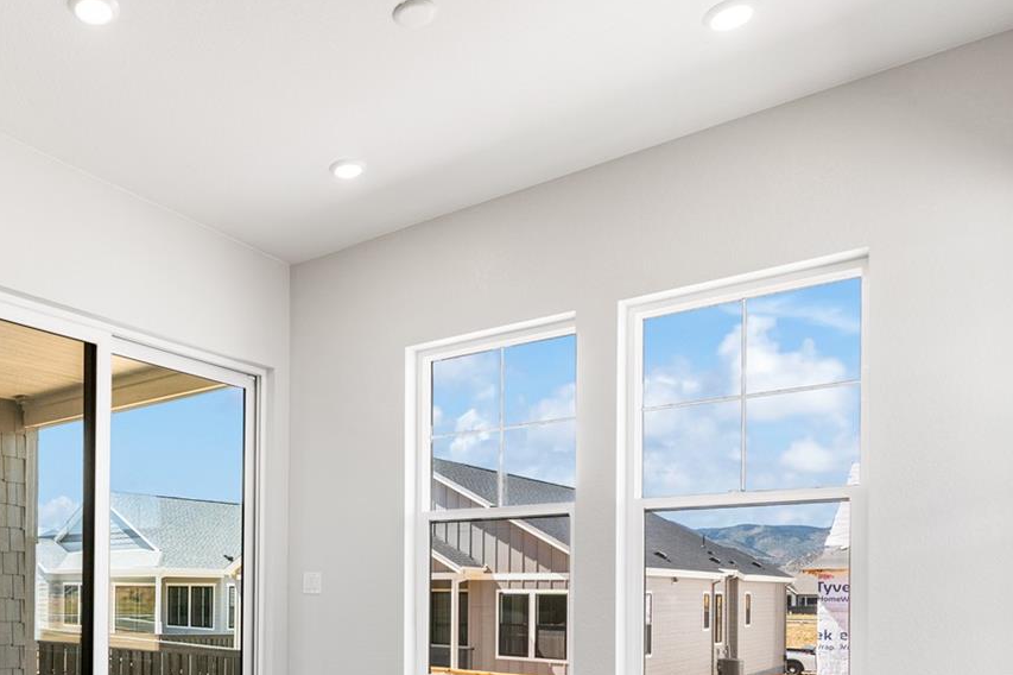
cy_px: 589
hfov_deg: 58.0
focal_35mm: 30
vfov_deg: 40.7
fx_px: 844
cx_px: 224
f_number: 7.1
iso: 200
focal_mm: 16
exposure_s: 1/30
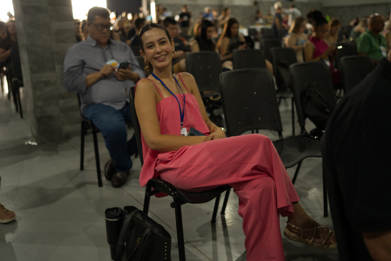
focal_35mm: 35
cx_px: 196
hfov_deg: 54.4
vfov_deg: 37.9
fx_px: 380
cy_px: 130
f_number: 1.8
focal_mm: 35
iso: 1000
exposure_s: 1/100
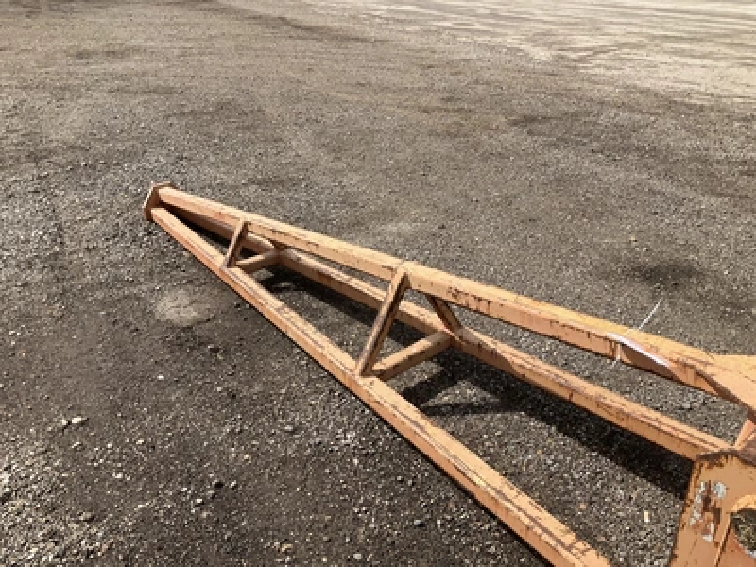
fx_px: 633
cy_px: 284
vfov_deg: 48.2
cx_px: 378
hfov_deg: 61.7
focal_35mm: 29
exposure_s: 1/1730
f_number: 1.8
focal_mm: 3
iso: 25
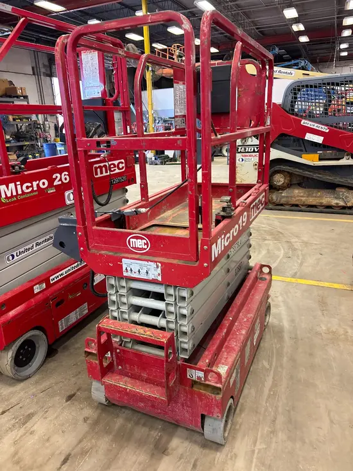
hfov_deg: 53.1
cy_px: 236
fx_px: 353
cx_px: 176
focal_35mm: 26
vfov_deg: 67.3
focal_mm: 5.96
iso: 125
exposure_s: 1/87
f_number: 1.6
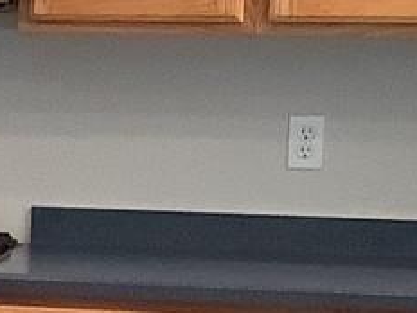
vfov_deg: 6.9
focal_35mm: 214
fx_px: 2578
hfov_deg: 8.5
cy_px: 358
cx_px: -572
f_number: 2.4
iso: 250
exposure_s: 1/60
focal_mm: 3.3
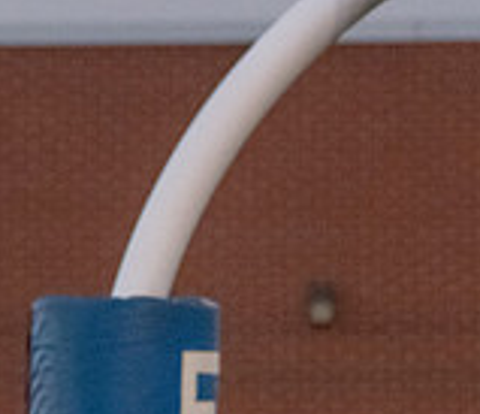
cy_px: 549
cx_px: -271
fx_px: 9943
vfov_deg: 2.4
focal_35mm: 679
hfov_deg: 2.8
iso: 12800
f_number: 5
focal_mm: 148
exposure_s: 1/1250
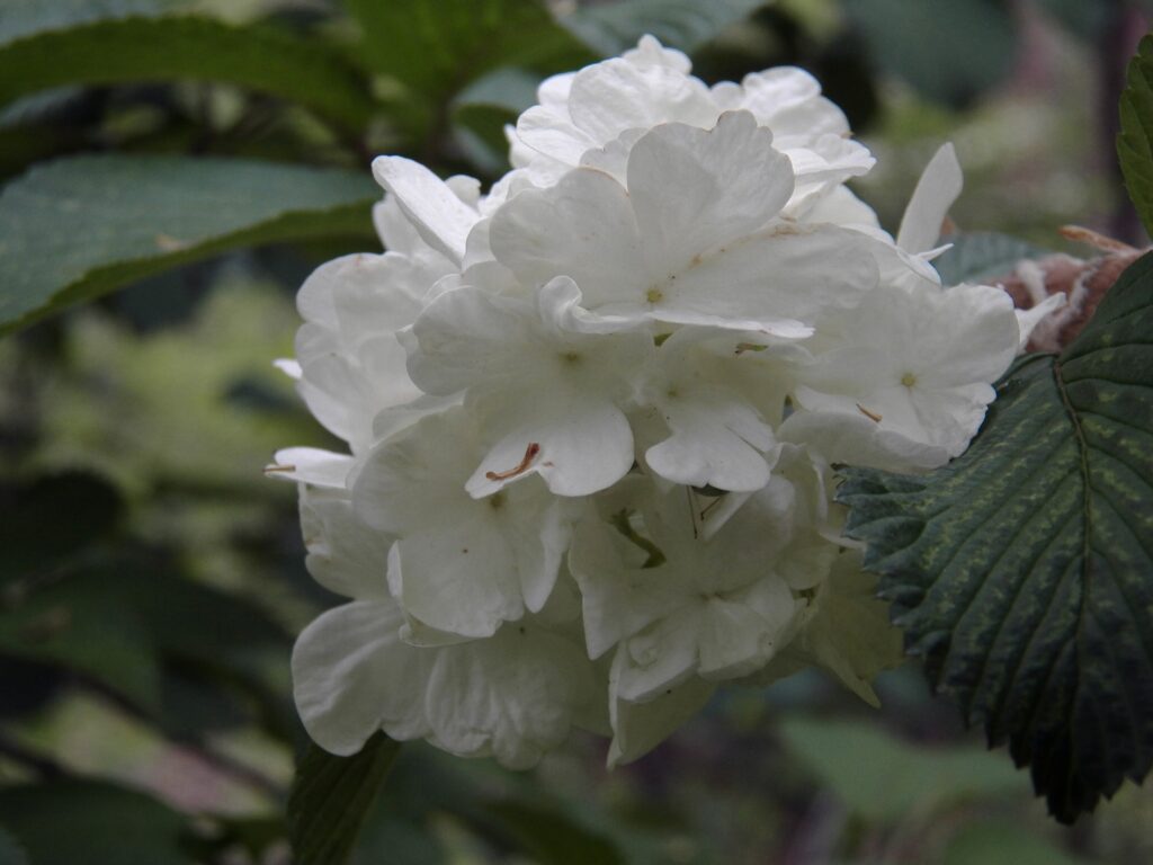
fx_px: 2831
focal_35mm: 85
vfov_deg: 17.4
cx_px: 576
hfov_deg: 23.0
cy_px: 432
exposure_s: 1/125
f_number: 3.6
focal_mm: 15.2
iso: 125
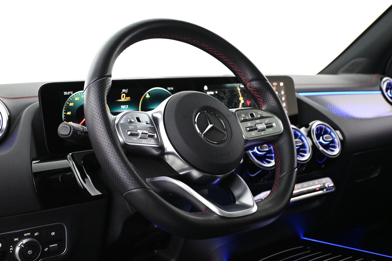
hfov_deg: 41.7
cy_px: 130
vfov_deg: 28.5
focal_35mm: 47
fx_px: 514
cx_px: 196
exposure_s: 1/40
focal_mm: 31.5
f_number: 5
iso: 4000
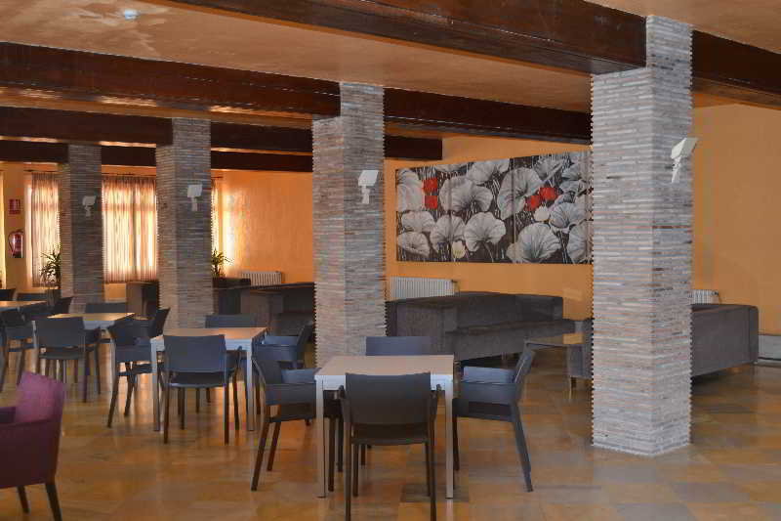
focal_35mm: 39
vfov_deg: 34.2
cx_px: 390
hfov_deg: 49.6
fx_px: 846
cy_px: 260
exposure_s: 1/60
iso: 400
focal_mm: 26
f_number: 4
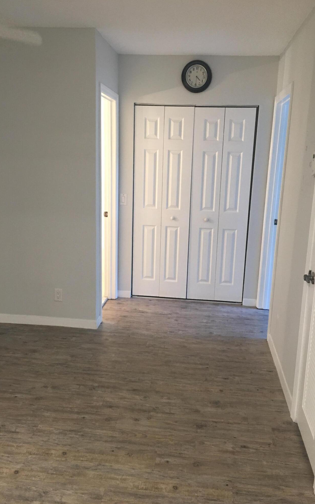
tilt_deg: -11.4
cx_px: 156
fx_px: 426
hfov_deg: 40.6
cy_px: 253
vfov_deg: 61.2
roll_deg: -2.0
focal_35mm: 31
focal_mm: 4.15
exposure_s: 1/15
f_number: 2.2
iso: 64
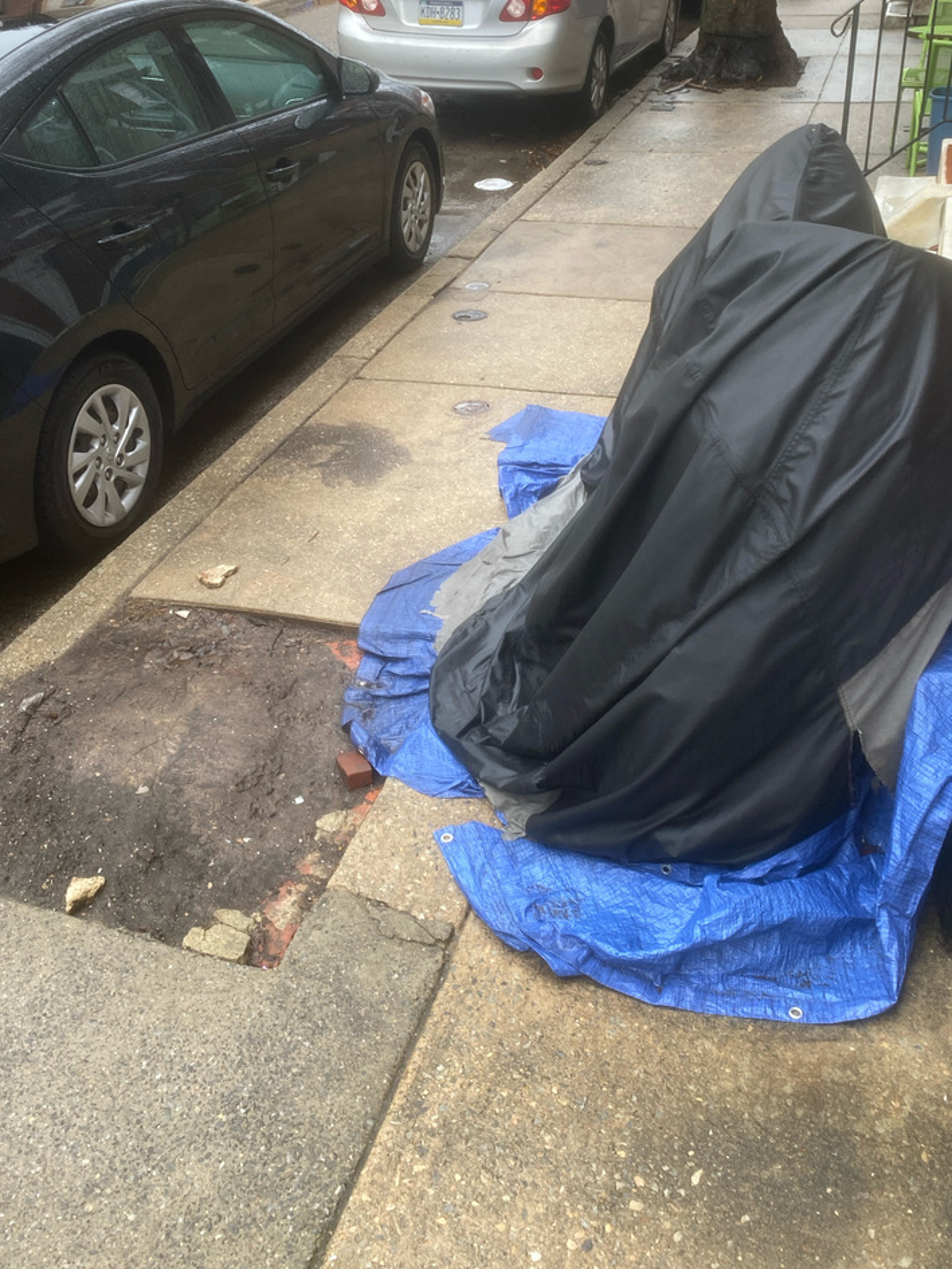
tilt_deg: -28.3
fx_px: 1210
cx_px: 466
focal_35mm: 33
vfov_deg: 54.9
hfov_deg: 43.0
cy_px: 501
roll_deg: +2.1
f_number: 1.8
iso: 80
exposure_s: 1/121
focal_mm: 4.25
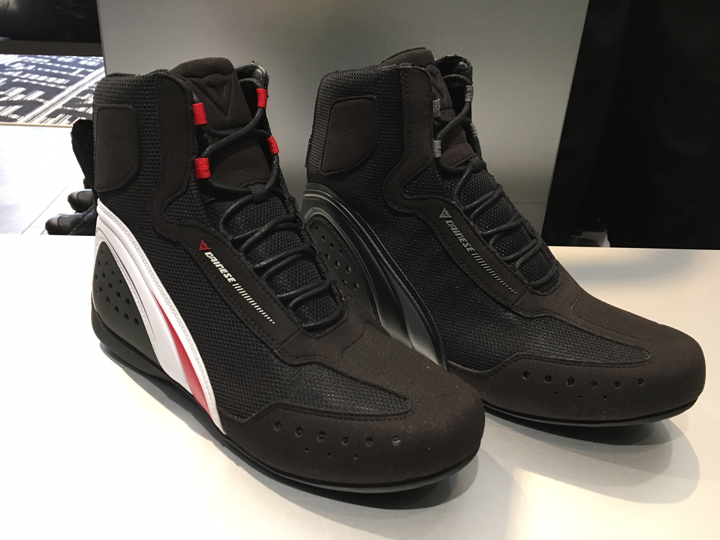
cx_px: 360
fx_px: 603
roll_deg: -4.1
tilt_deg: -25.7
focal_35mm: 29
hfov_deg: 61.7
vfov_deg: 48.2
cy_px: 270
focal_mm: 4.15
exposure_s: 1/30
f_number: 2.2
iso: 100
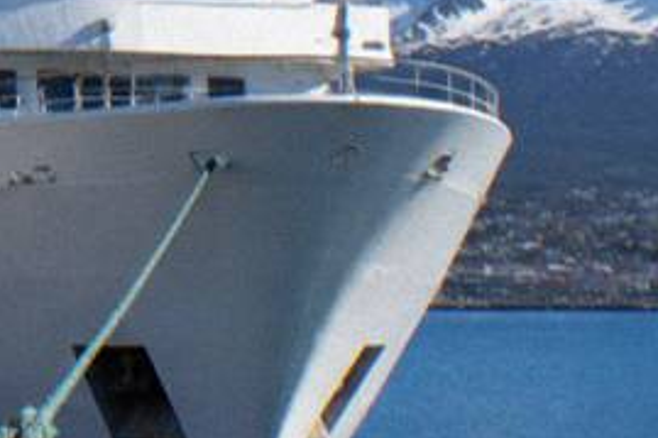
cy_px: 242
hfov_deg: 11.6
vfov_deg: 7.8
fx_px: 3197
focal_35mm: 175
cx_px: -71
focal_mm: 47
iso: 200
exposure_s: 1/1000
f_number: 4
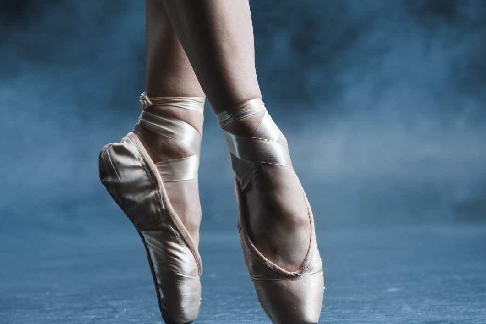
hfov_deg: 10.8
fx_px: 2564
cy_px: 178
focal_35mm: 190
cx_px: 199
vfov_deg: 7.2
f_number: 7.1
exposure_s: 1/200
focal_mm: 105
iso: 200
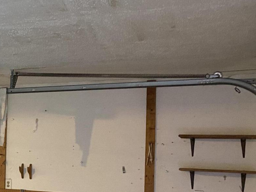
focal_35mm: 66
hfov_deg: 26.5
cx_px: -43
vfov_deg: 22.1
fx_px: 488
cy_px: 144
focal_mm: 4.25
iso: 500
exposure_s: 1/40
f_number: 1.8
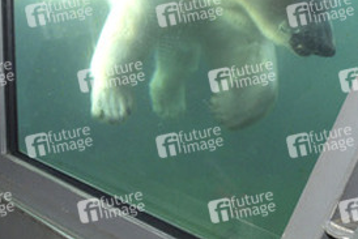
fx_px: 416
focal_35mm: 42
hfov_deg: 44.5
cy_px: 44
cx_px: 76
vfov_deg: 31.2
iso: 400
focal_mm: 17
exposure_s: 1/160
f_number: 6.3
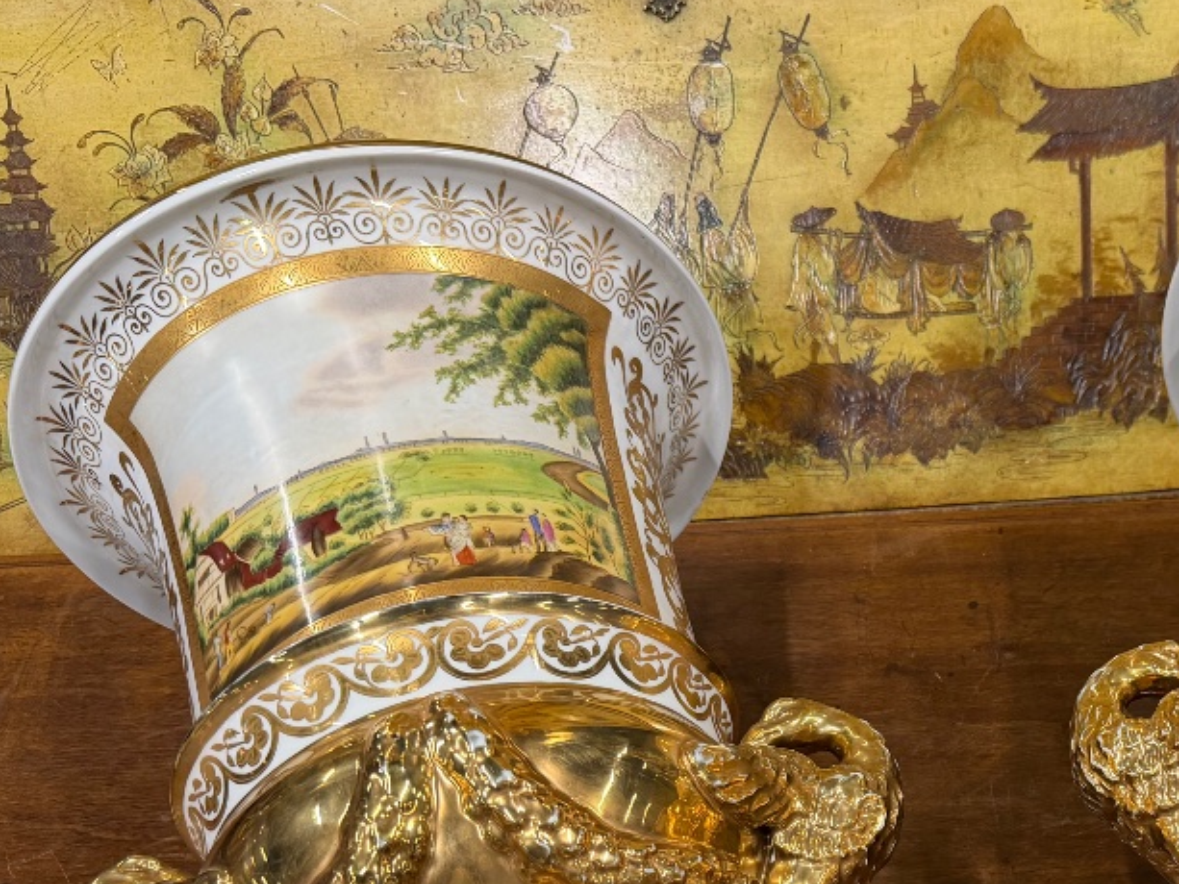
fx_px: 1601
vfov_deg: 30.0
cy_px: 734
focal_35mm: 47
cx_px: 964
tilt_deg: -48.1
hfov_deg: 38.7
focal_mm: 6.76
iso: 200
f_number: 1.78
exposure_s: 1/71
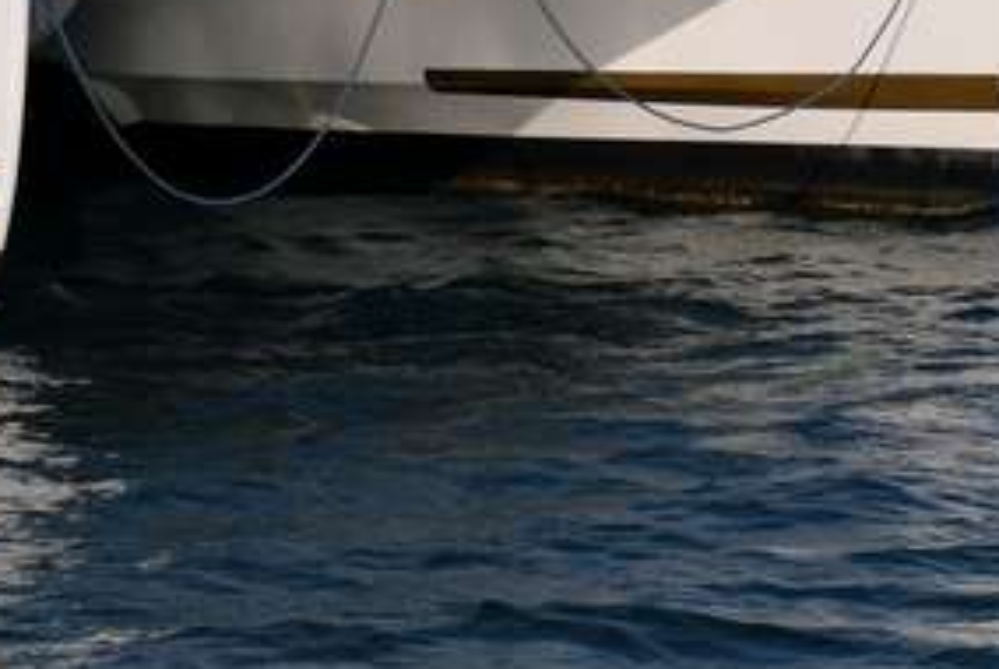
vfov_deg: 5.2
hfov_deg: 7.8
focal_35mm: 262
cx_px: -215
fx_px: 7278
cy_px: -176
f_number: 8
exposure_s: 1/1400
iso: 400
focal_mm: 55.6
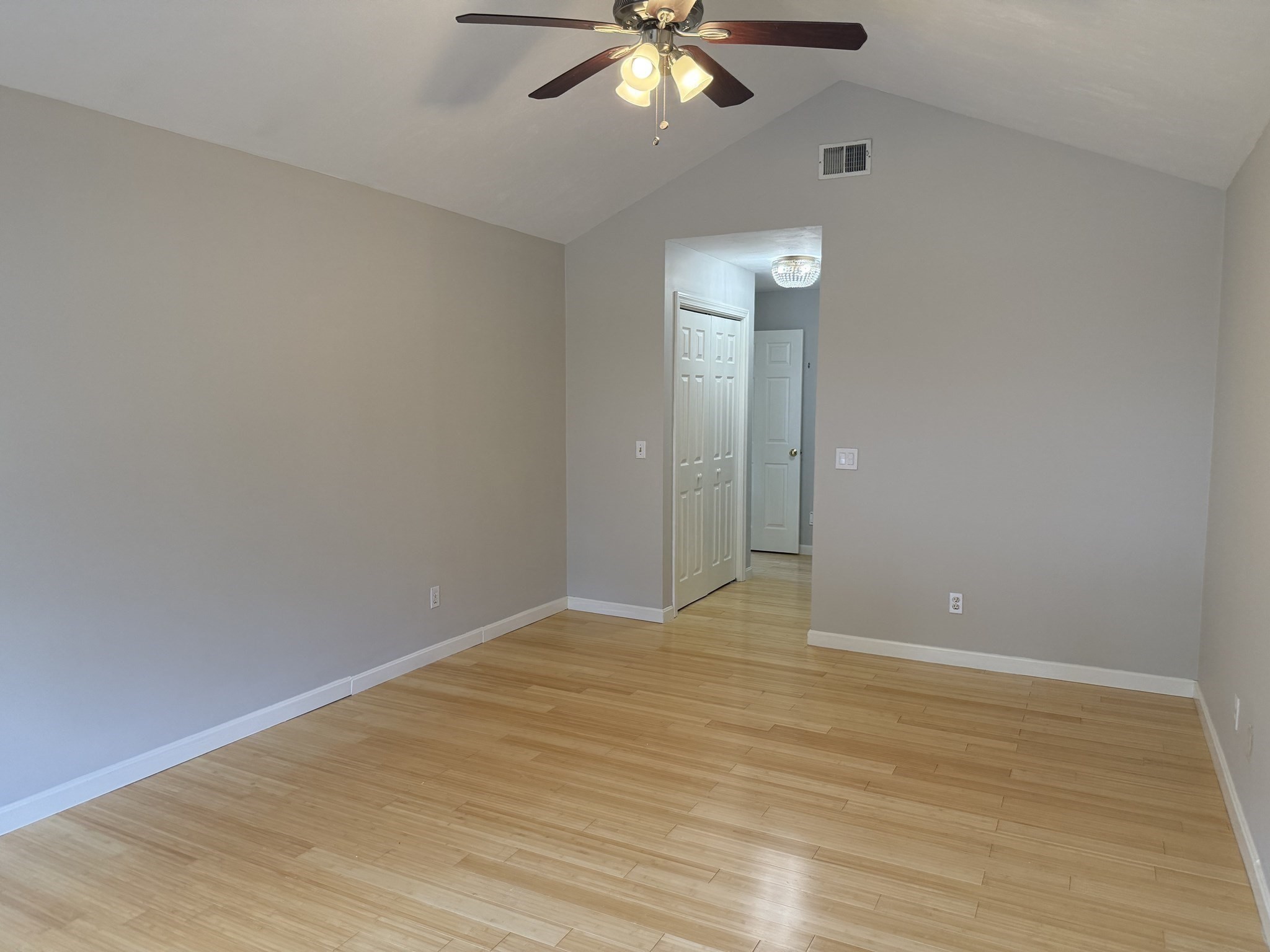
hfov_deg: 71.6
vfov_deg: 56.8
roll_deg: -0.8
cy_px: 476
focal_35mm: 24
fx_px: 881
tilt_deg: -4.7
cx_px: 635
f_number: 1.78
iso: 200
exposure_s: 1/170
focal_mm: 6.76
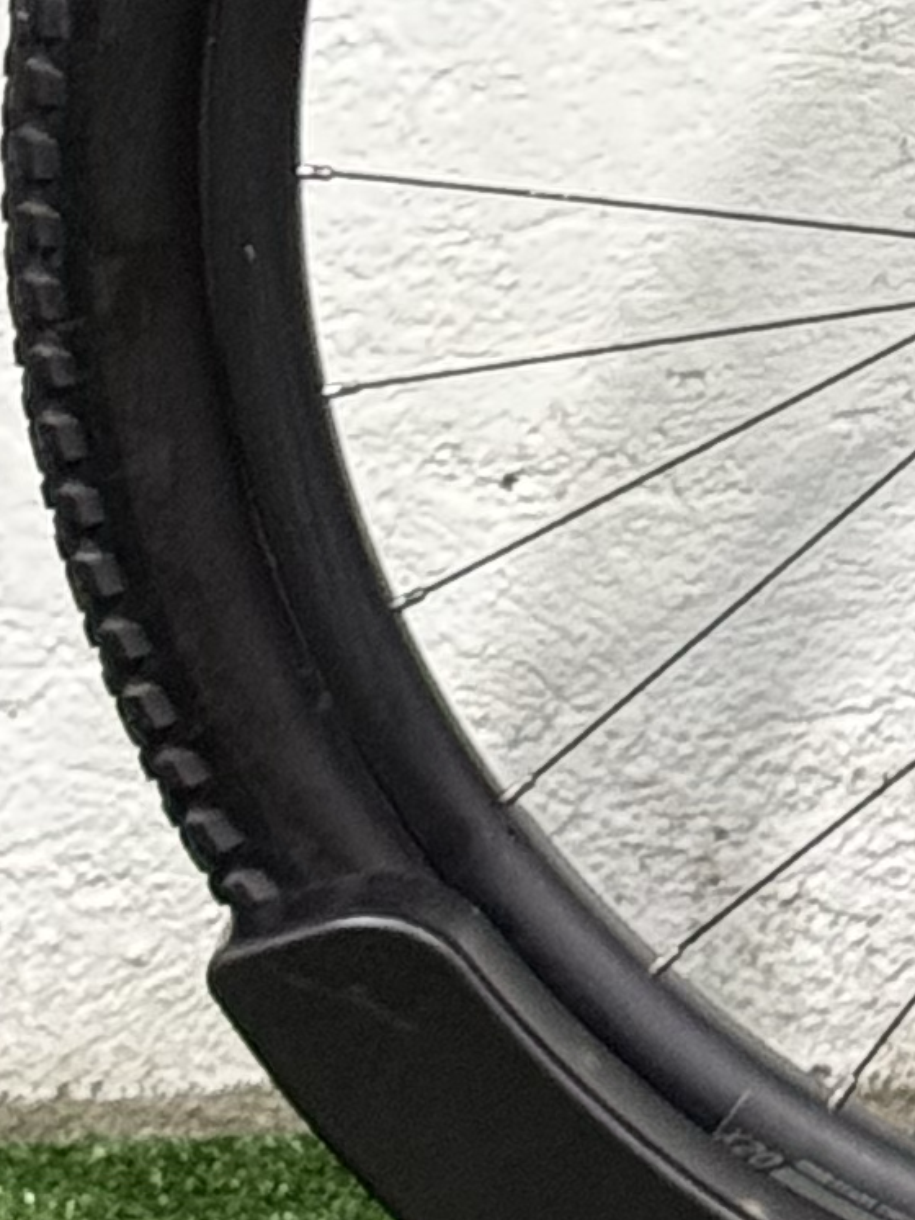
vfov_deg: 7.3
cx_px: 2320
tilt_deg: -5.5
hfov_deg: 5.5
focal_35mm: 259
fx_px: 9131
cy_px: -1316
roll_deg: -1.3
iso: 250
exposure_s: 1/60
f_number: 1.78
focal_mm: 6.76
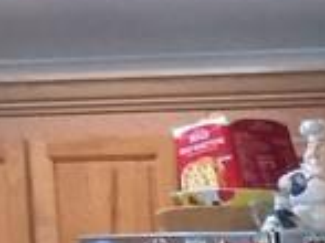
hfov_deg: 8.1
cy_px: 780
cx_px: 1044
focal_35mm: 202
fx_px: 1895
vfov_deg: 6.6
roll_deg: -1.2
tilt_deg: -7.7
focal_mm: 4.15
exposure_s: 1/15
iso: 64
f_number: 2.2
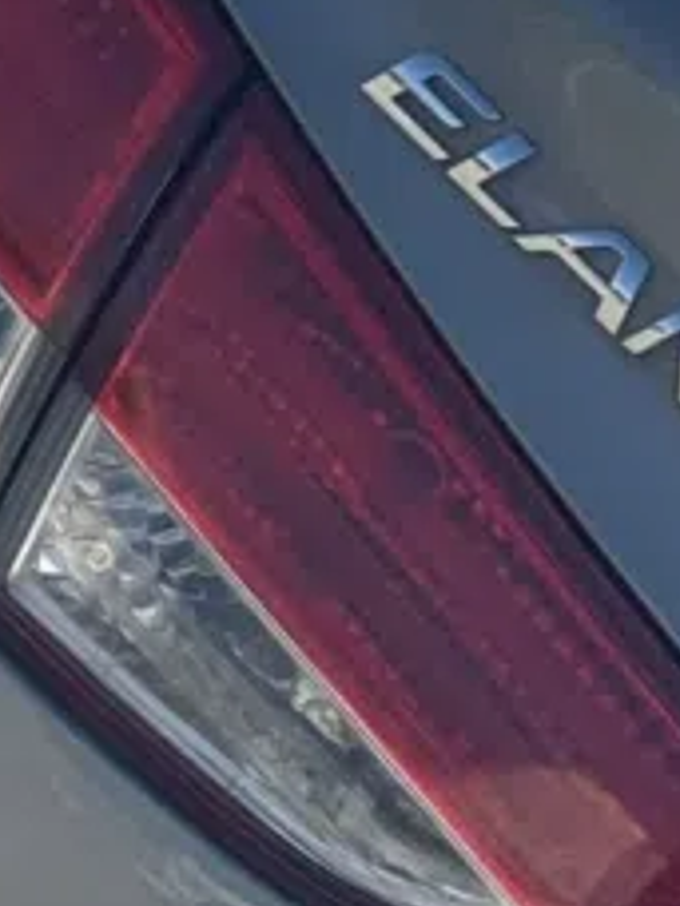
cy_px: -773
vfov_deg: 6.2
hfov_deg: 4.8
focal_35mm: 311
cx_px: -235
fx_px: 8146
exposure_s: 1/2398
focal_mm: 6
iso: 32
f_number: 2
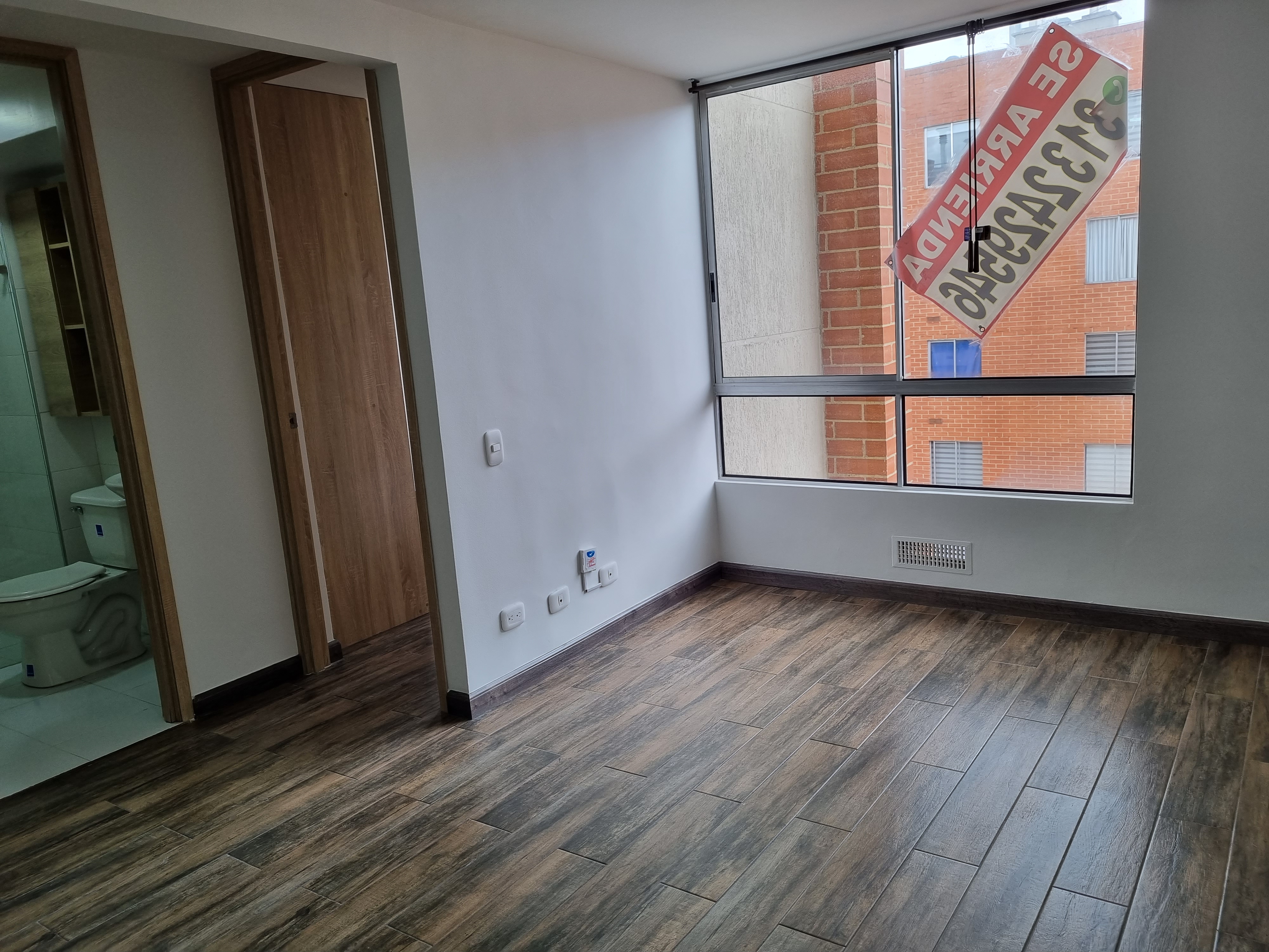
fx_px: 953
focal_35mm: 26
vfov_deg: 53.1
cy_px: 476
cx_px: 634
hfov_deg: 67.3
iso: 50
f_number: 1.8
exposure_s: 1/138
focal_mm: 5.4
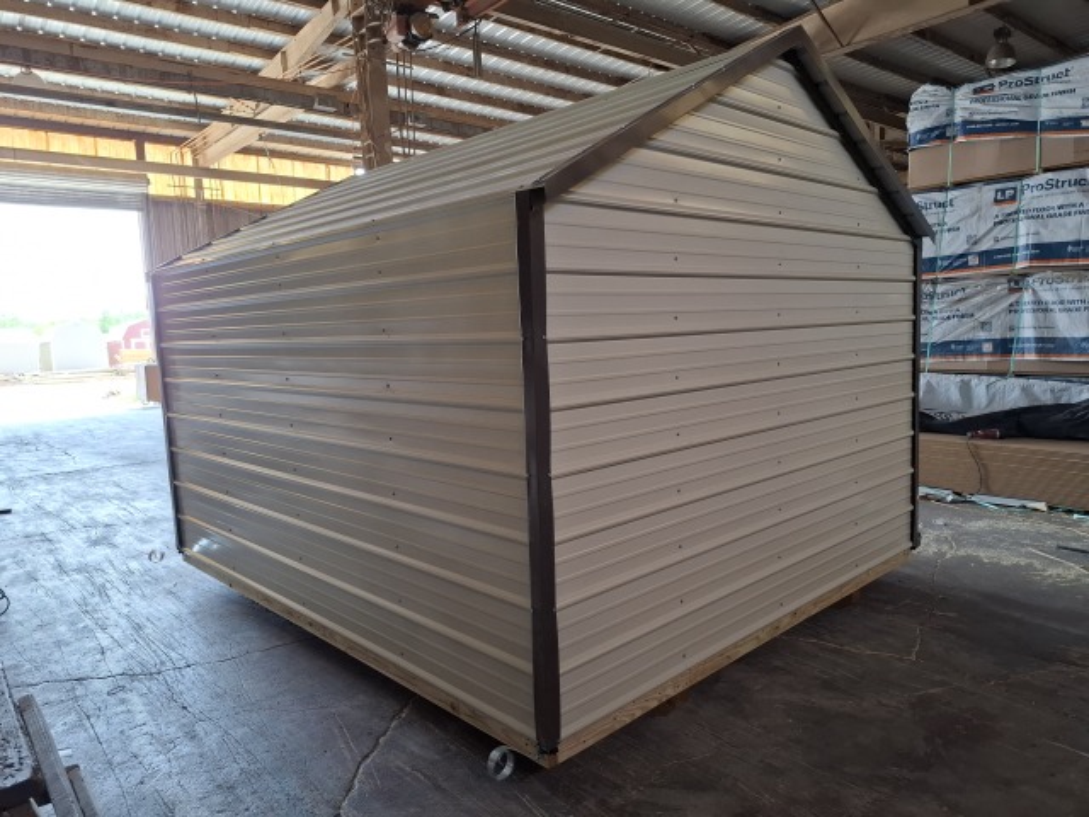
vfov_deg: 58.9
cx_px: 544
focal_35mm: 23
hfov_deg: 73.9
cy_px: 408
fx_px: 724
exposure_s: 1/120
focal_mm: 5.54
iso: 250
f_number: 1.8
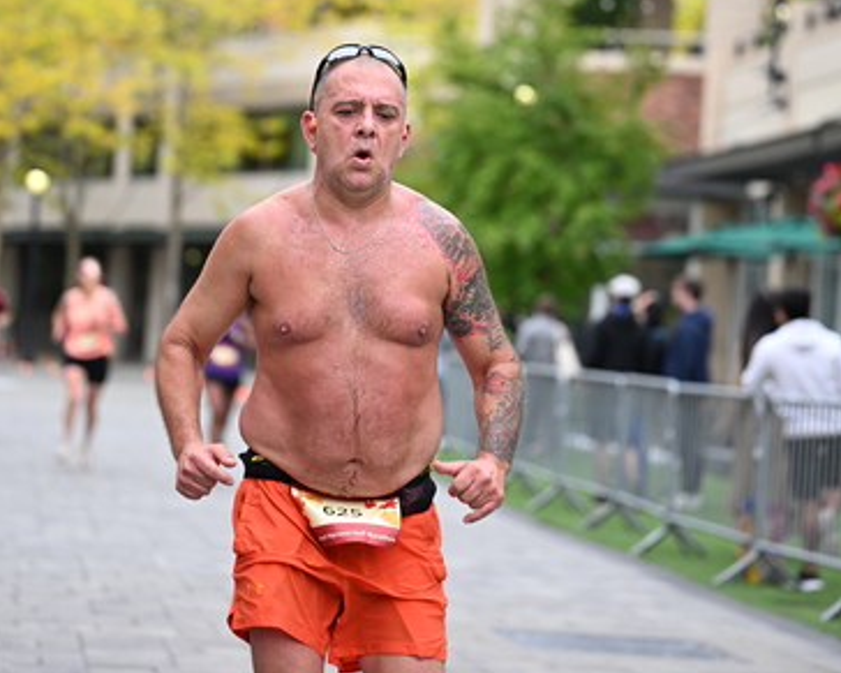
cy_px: 164
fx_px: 3210
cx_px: 419
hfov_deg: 14.9
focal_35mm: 129
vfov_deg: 11.9
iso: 640
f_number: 2.8
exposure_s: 1/2000
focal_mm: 91
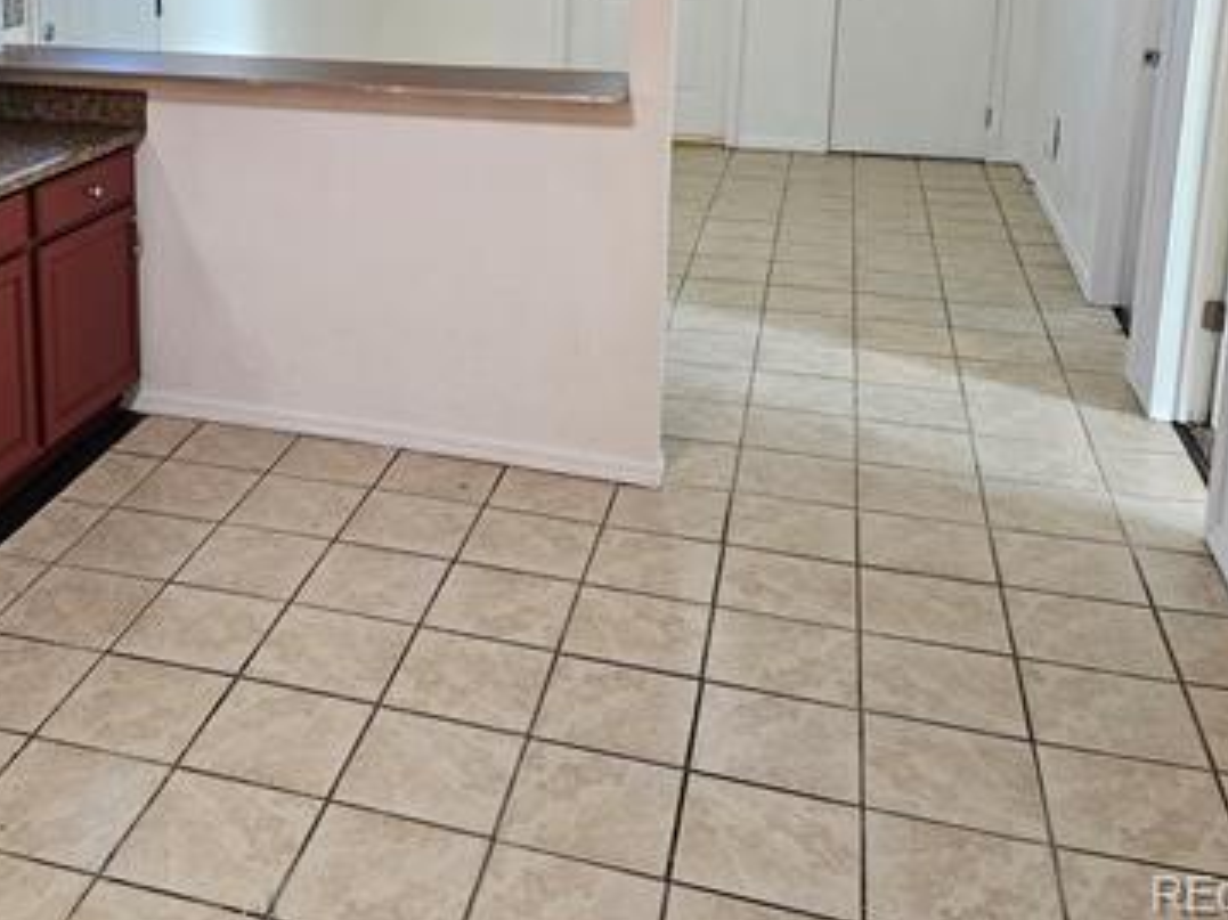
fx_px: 1454
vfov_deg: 33.4
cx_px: 328
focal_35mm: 41
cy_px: 109
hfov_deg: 44.5
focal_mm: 5.4
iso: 500
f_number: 1.8
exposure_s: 1/120
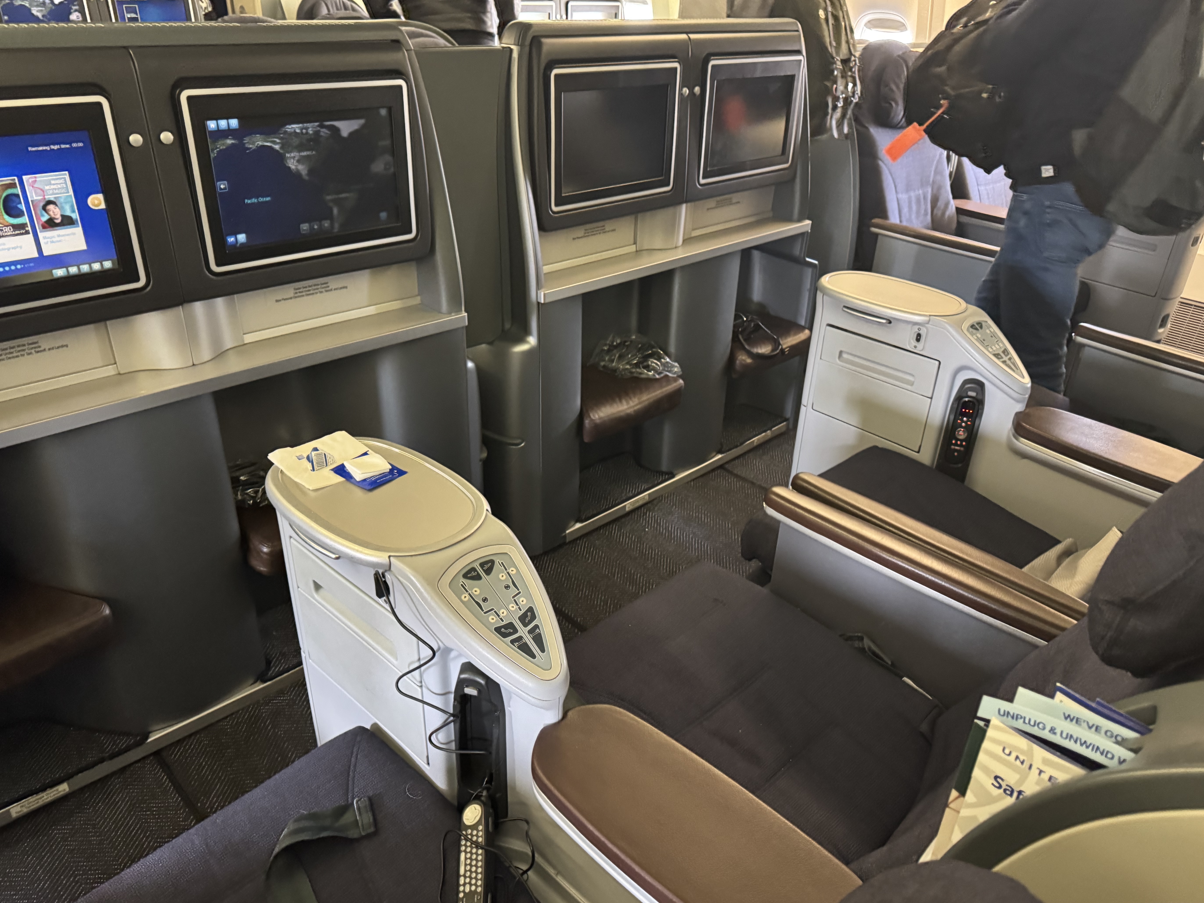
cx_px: 620
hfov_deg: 69.4
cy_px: 449
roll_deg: -3.0
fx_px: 870
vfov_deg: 54.9
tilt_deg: -30.8
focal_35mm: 25
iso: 800
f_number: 1.78
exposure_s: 1/44
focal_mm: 6.76
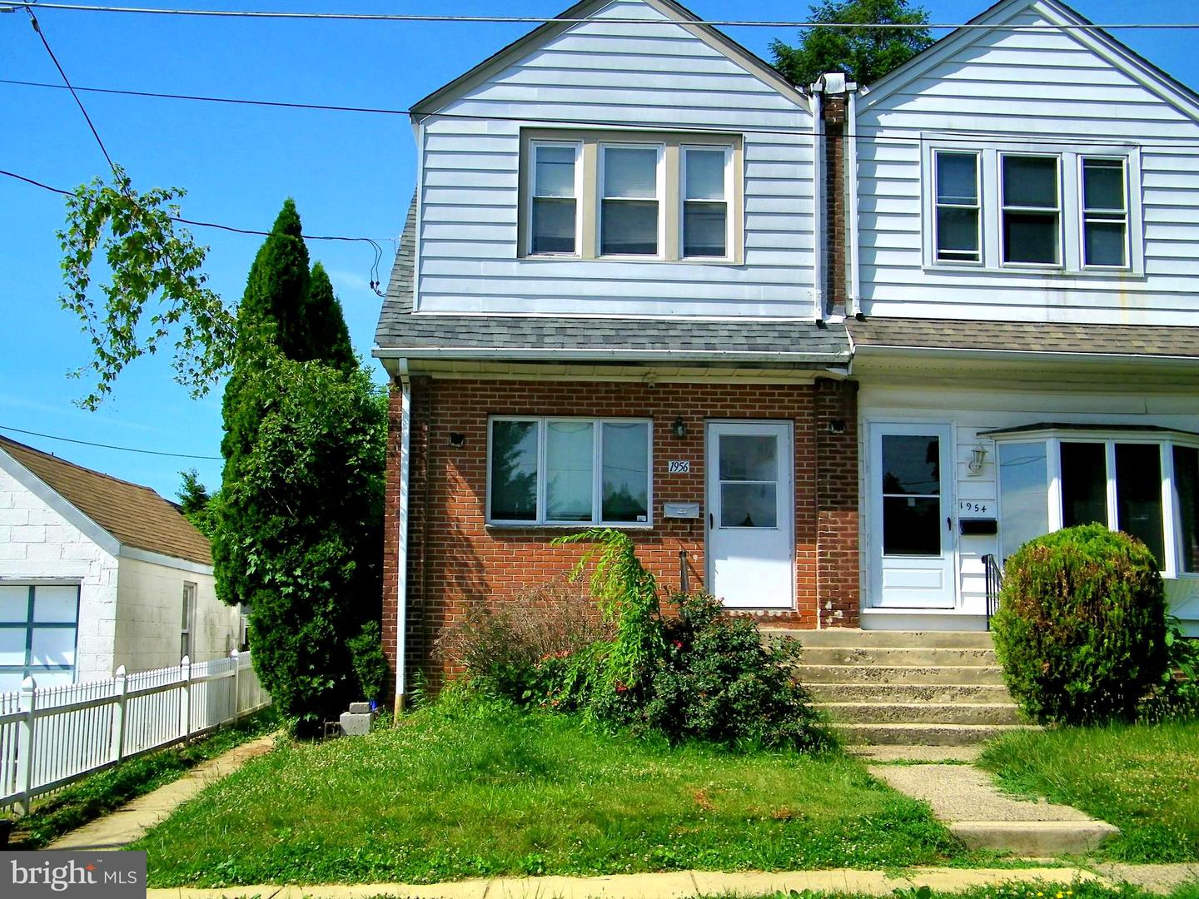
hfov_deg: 47.9
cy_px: 450
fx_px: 1351
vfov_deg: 36.8
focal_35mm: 39
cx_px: 600
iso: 80
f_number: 7.6
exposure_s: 1/400
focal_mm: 6.9
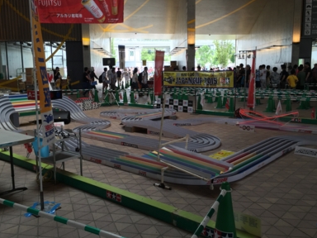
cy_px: 115
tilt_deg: -9.1
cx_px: 157
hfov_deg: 54.0
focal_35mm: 34
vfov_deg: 41.8
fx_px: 311
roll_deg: +0.7
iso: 40
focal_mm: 4.15
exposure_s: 1/60
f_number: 2.2
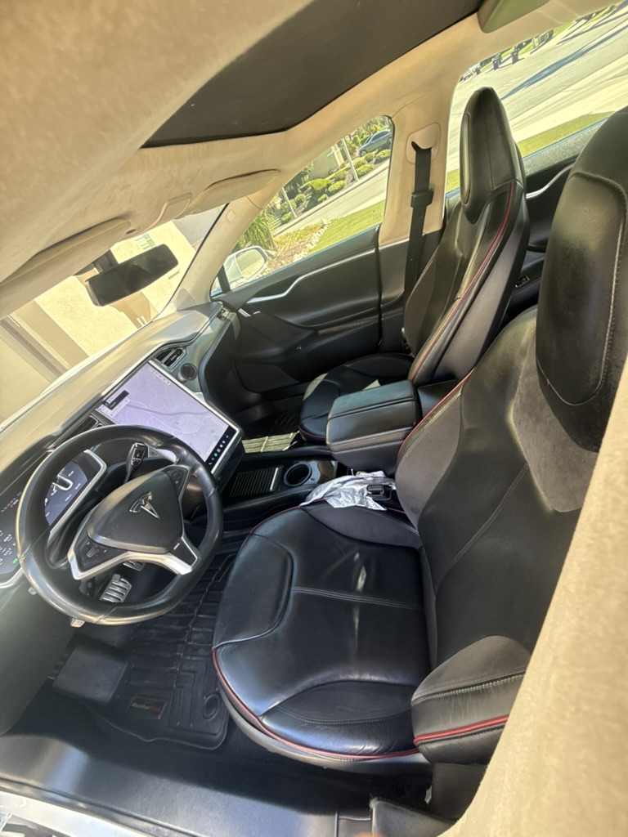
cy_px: 418
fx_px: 339
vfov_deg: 102.1
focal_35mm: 14
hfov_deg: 85.7
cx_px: 314
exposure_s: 1/99
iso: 200
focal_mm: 2.22
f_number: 2.2
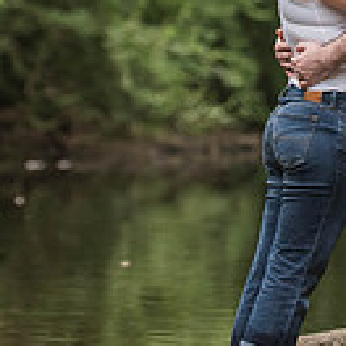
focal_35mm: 402
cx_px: 283
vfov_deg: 4.3
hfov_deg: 4.4
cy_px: -54
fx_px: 4546
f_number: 2.8
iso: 1600
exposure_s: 1/500
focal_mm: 98
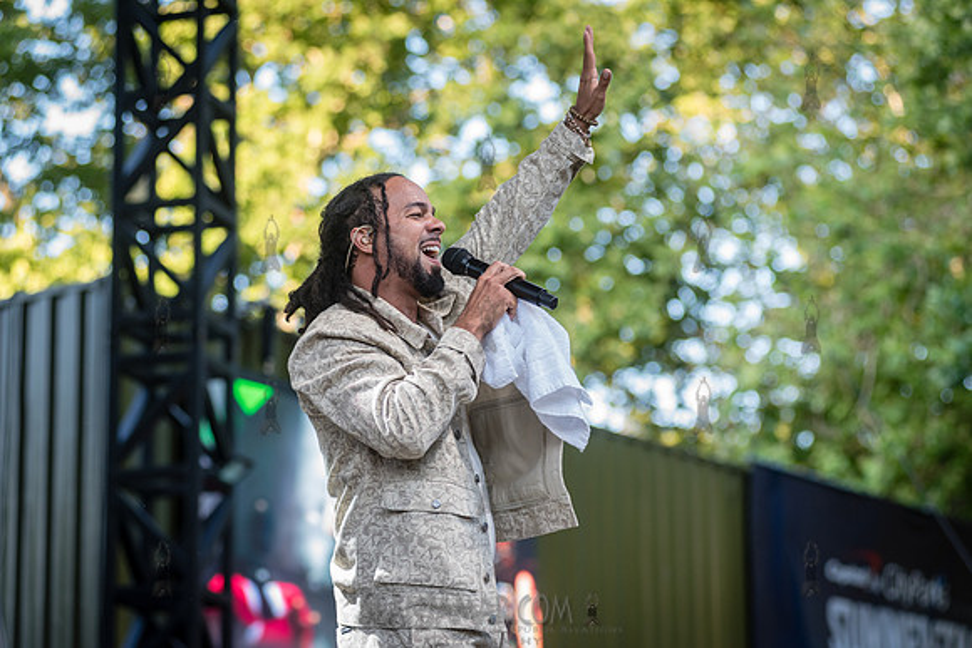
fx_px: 2836
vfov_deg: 13.0
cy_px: 324
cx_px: 486
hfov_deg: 19.5
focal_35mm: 105
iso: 1000
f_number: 3.5
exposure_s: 1/400
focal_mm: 105
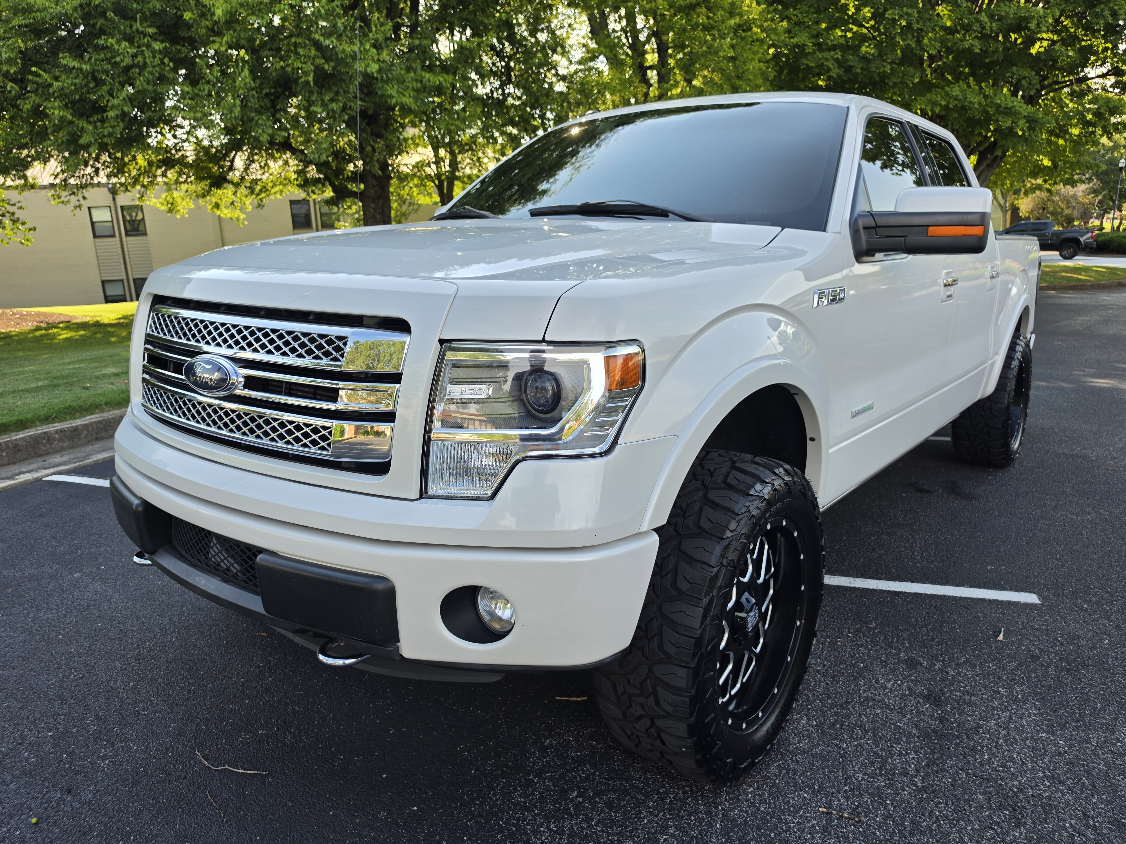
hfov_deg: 73.9
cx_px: 563
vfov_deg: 58.9
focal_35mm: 23
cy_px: 422
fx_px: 748
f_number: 1.4
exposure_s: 1/186
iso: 10
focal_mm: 6.5
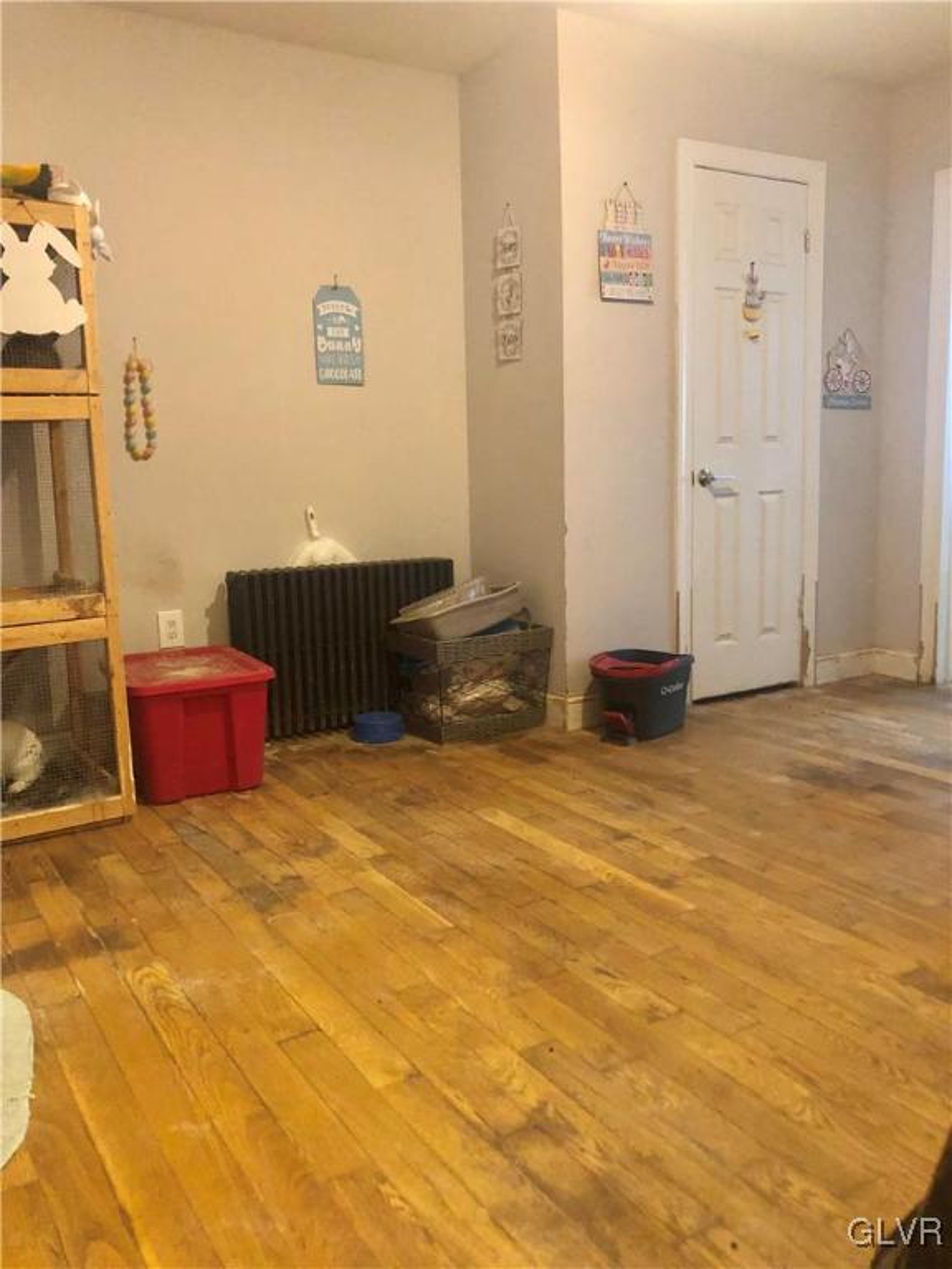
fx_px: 1027
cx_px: 476
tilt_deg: -7.4
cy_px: 634
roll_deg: +1.1
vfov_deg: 63.4
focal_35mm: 28
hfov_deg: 49.7
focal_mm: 3.99
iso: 80
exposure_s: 1/6
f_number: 1.8
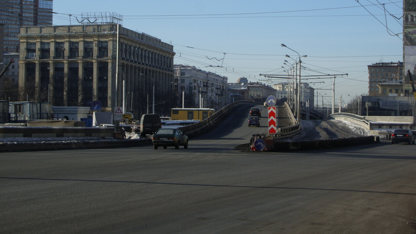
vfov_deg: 14.9
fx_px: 894
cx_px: 208
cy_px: 83
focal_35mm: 81
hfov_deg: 26.2
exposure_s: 1/250
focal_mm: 12.2
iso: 50
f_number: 6.2
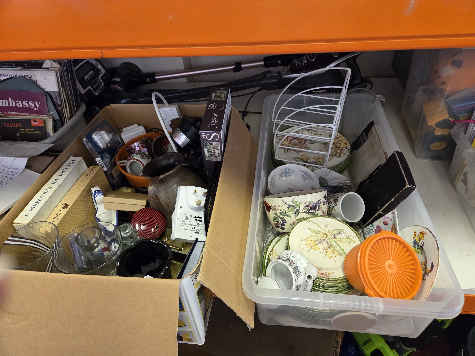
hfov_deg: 73.9
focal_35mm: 23
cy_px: 178
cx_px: 238
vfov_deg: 58.9
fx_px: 316
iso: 800
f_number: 1.8
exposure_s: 1/100
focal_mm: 5.4
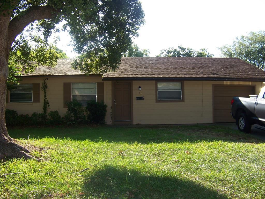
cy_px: 100
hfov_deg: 51.4
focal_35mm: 36
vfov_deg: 39.7
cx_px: 132
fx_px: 276
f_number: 2.8
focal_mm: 5.85
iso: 64
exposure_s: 1/250
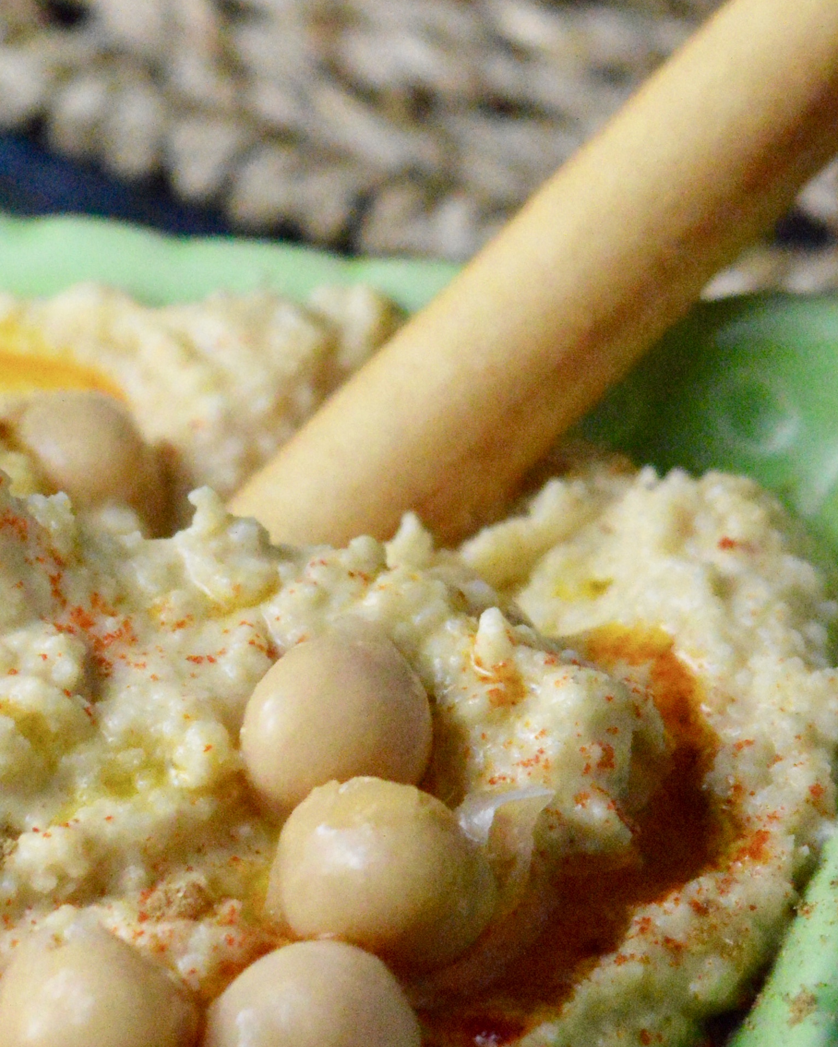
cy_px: 38
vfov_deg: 7.9
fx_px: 7515
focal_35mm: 242
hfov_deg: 6.4
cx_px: -56
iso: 6400
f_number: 5.6
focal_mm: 55
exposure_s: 1/3200
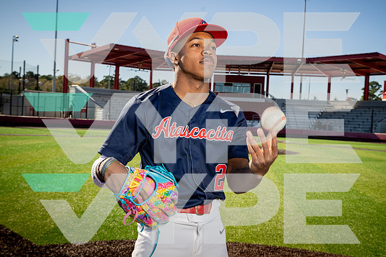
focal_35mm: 46
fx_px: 493
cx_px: 193
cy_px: 128
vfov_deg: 29.3
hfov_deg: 42.7
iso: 125
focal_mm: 46
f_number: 8
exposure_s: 1/250
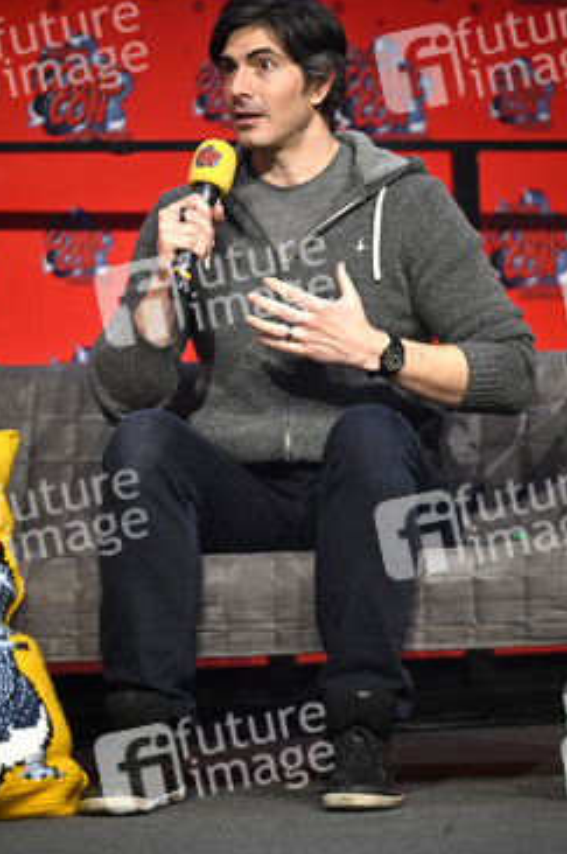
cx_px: 282
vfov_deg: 11.1
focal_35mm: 186
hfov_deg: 7.4
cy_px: 408
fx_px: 4406
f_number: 2.8
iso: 800
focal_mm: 170
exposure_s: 1/320
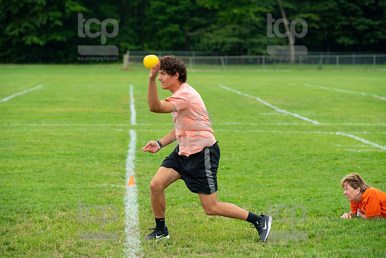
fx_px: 1823
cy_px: 129
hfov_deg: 12.1
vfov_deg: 8.1
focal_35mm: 170
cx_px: 193
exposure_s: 1/1000
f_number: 5.6
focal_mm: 170
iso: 1250
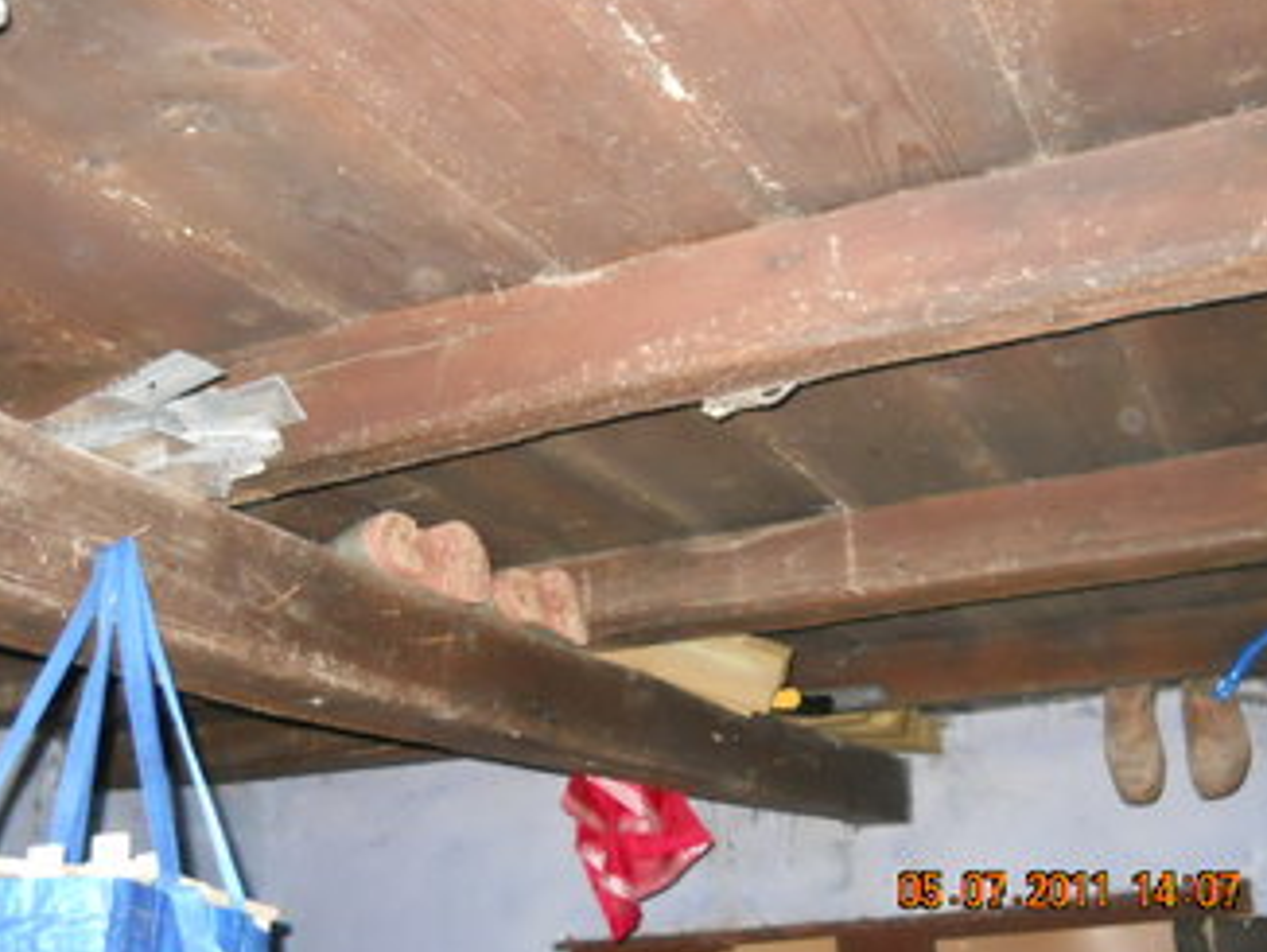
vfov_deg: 32.9
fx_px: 1612
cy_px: 488
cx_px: 614
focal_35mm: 44
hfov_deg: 42.9
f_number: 3.1
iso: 800
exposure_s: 1/30
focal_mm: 6.72
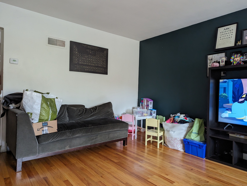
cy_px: 93
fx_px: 172
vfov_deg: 56.9
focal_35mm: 24
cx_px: 124
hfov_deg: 71.5
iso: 618
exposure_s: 1/60
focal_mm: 6.81
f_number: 1.85
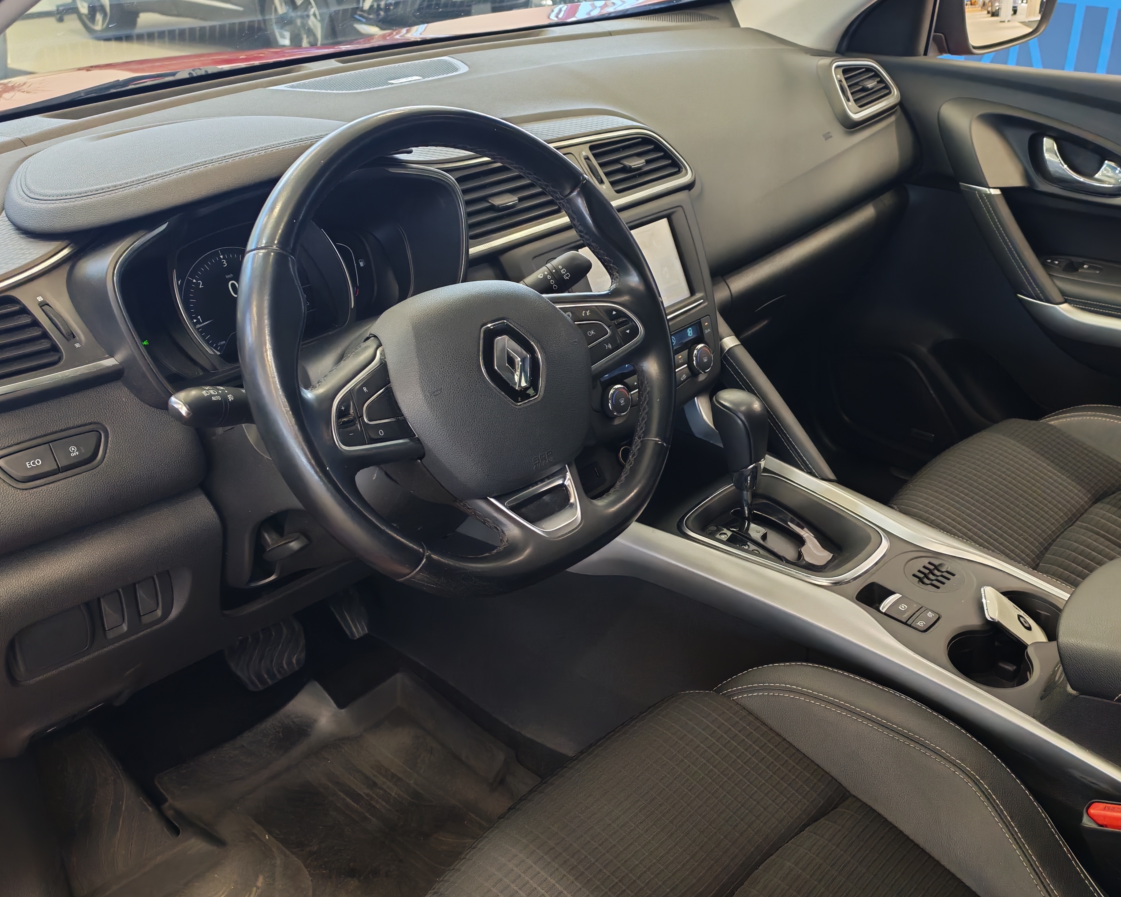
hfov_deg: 50.2
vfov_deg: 41.2
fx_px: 1194
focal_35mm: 36
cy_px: 440
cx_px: 611
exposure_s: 1/100
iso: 1250
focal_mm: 6.12
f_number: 1.9
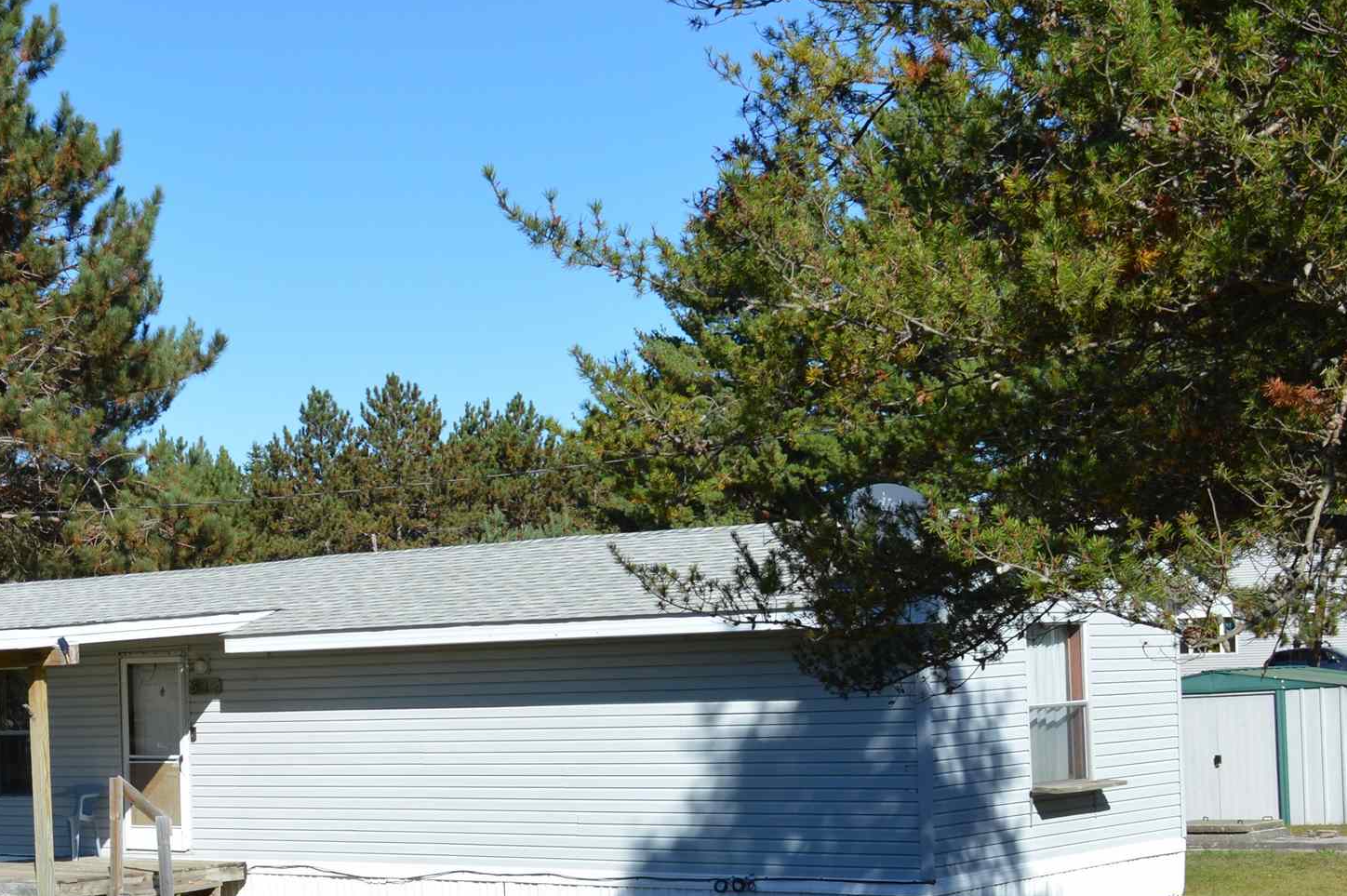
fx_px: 2617
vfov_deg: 19.2
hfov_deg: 27.4
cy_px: 769
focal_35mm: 70
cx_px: 40
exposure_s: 1/320
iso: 100
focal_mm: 22
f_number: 9
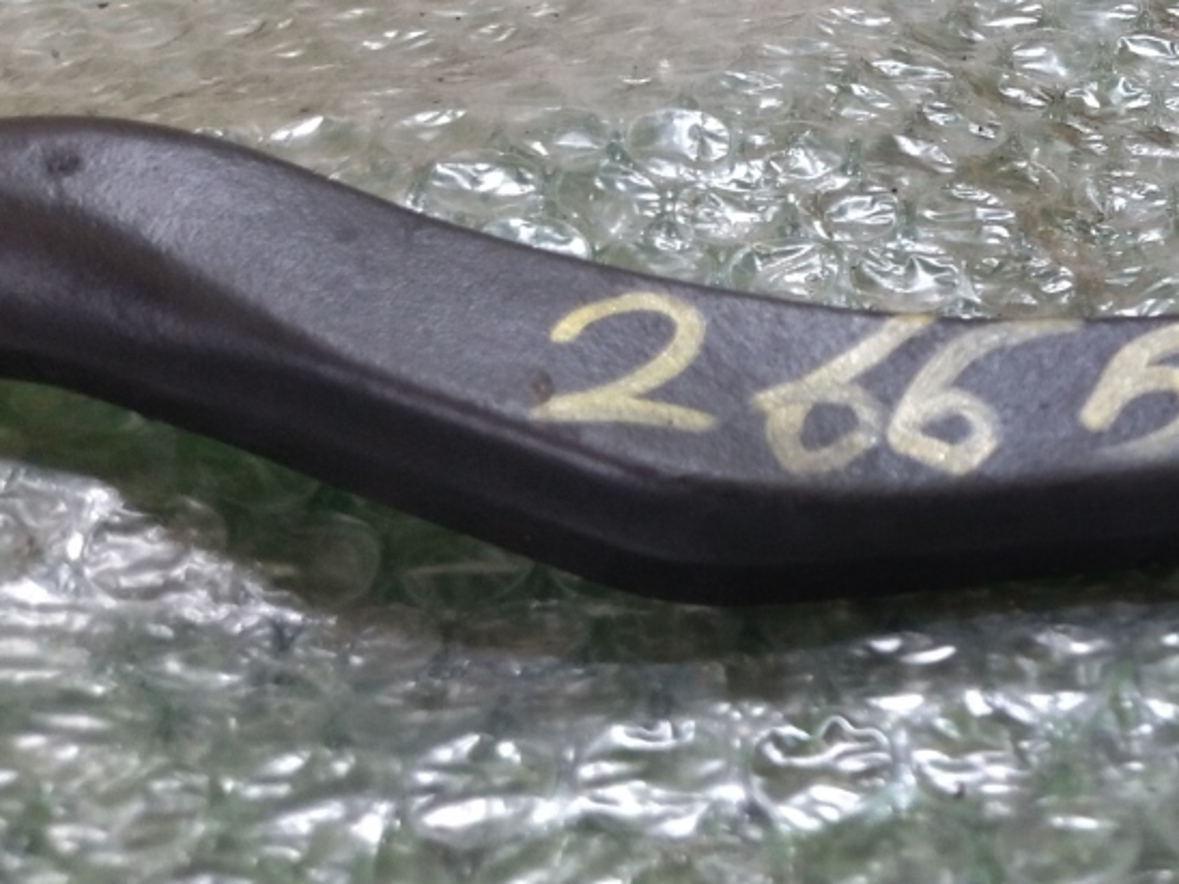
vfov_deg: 20.3
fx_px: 2418
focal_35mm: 71
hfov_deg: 24.8
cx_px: 1401
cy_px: 82
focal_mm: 4.74
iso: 143
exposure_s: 1/100
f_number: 1.79
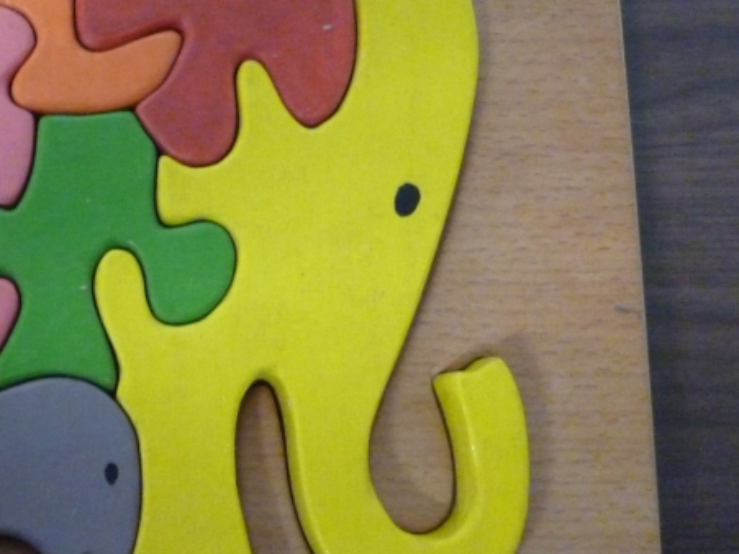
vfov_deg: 29.7
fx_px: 1046
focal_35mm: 49
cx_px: 120
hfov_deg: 37.2
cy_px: 270
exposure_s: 1/15
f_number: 2.5
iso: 800
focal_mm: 4.3
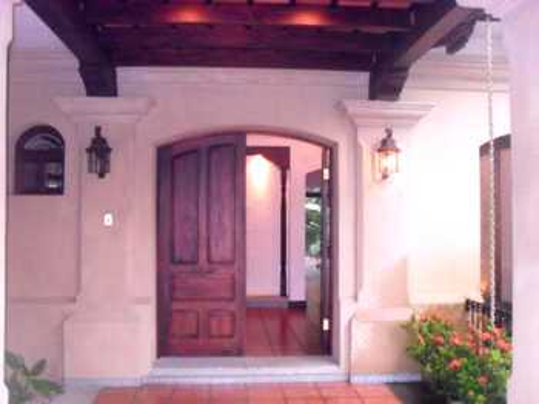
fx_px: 545
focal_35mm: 35
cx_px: 270
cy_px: 202
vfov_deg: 40.7
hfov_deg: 52.7
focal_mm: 6.2
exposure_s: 1/45
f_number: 2.8
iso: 320
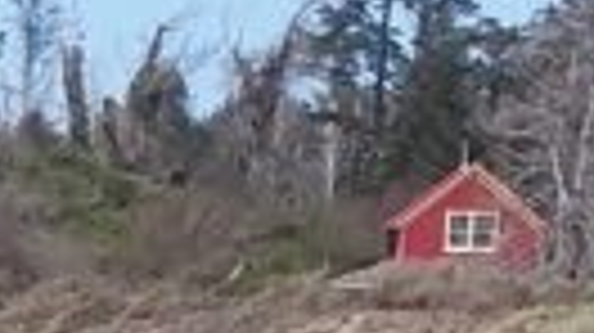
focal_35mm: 229
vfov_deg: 5.0
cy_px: 1098
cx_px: -54
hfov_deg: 9.3
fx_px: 3604
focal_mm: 2.91
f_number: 1.9
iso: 50
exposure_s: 1/1682
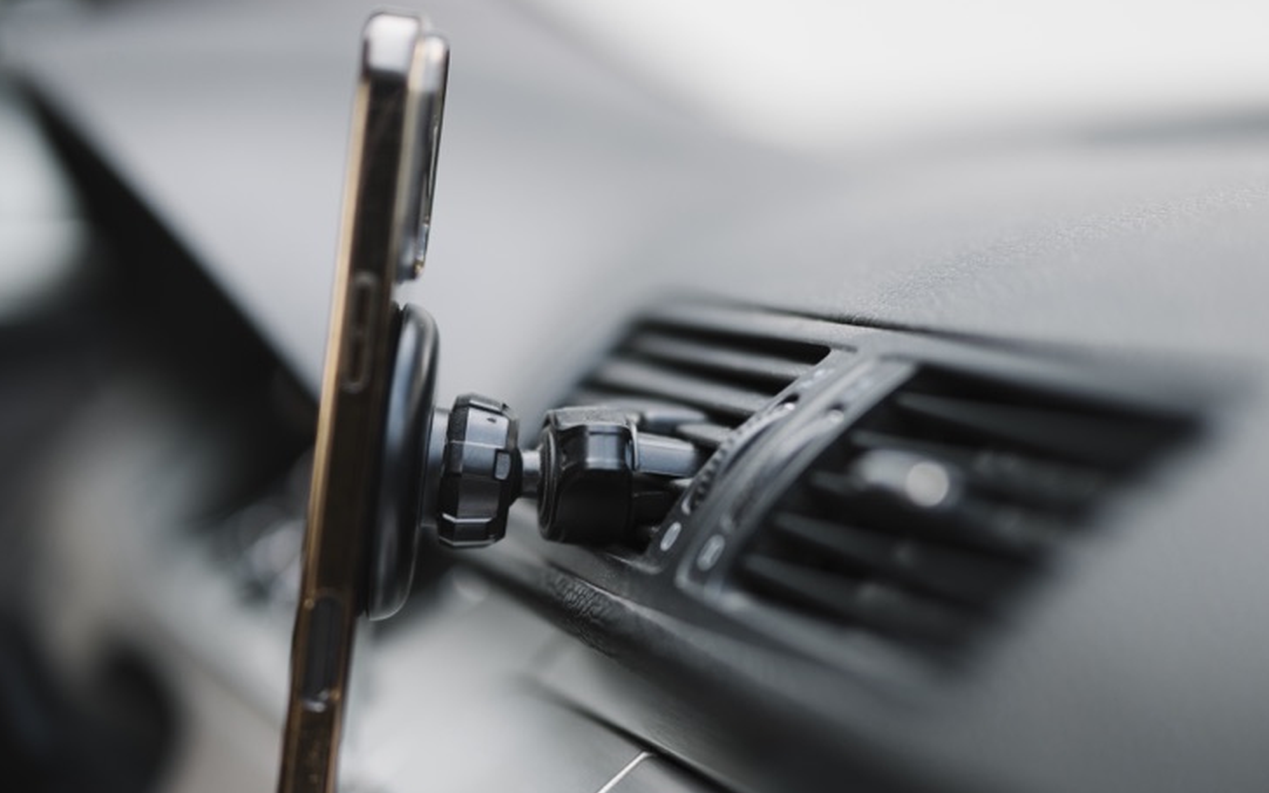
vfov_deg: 15.5
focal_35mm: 84
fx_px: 2905
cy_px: 589
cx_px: 607
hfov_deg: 24.6
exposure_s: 1/1000
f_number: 1.2
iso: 100
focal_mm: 50
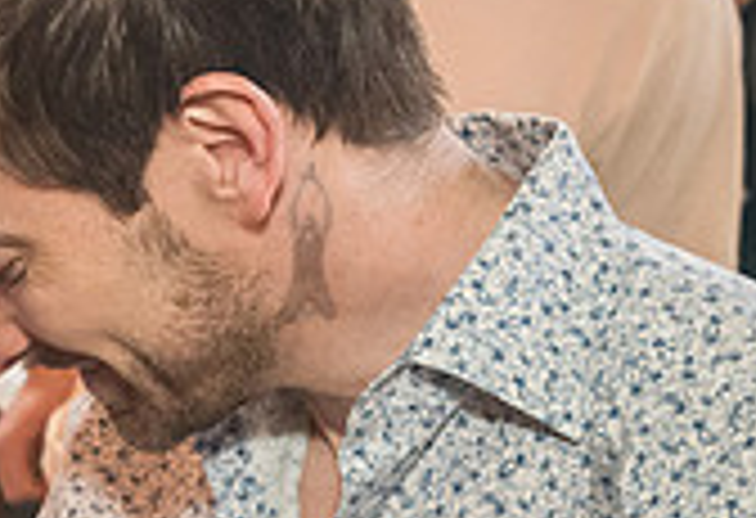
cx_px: -186
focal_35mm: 129
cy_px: 416
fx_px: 2731
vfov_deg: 10.8
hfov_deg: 15.1
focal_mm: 35
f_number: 5.6
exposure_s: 1/200
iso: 4000
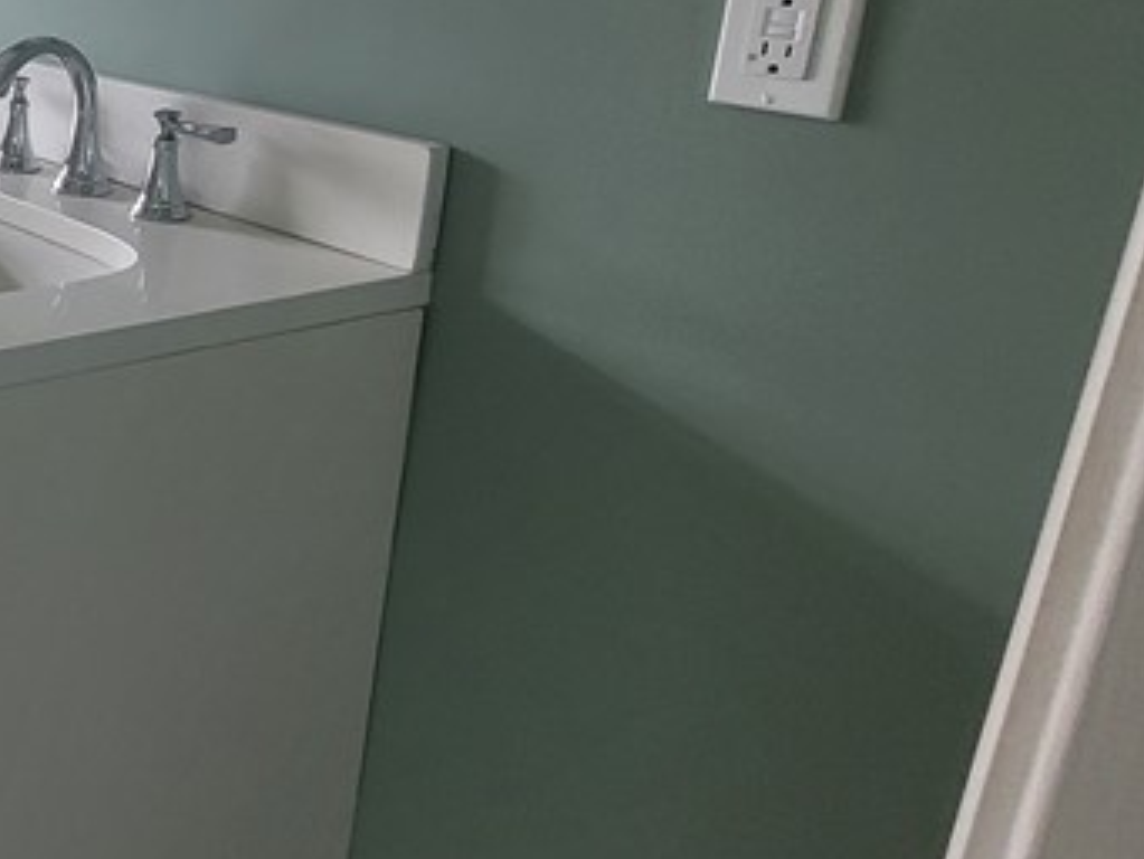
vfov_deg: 35.8
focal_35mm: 39
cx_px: -493
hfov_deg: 30.8
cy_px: 195
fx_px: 1289
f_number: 2.2
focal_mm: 1.74
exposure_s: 1/60
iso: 125
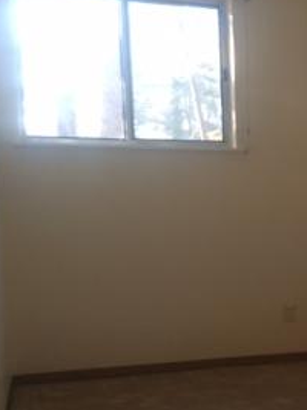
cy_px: 298
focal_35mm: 72
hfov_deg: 18.8
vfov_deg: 26.8
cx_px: 410
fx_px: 852
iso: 50
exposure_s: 1/30
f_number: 2.2
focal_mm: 4.12
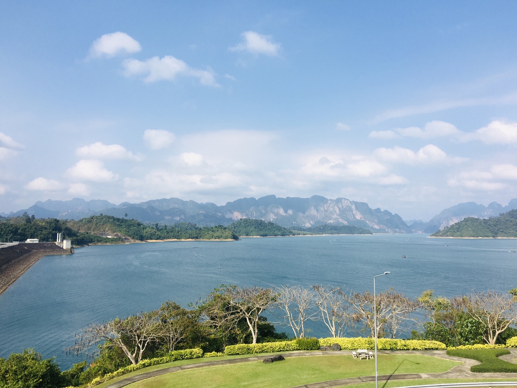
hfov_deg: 61.7
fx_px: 433
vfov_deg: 48.2
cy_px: 194
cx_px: 258
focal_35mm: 29
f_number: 2.2
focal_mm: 4.15
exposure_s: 1/1832
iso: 25
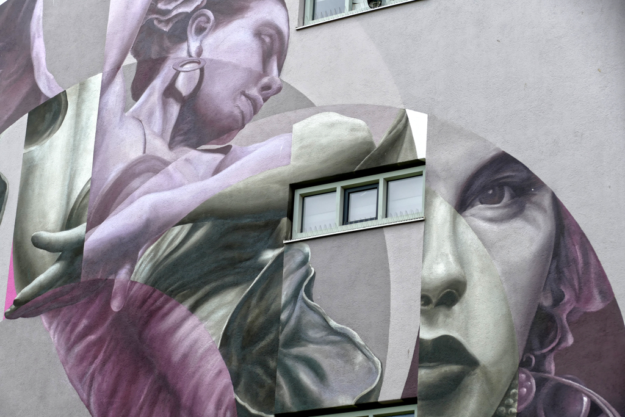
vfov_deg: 12.8
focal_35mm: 107
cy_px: 208
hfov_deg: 19.1
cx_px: 312
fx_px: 1858
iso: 125
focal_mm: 39.2
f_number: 3.9
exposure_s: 1/400
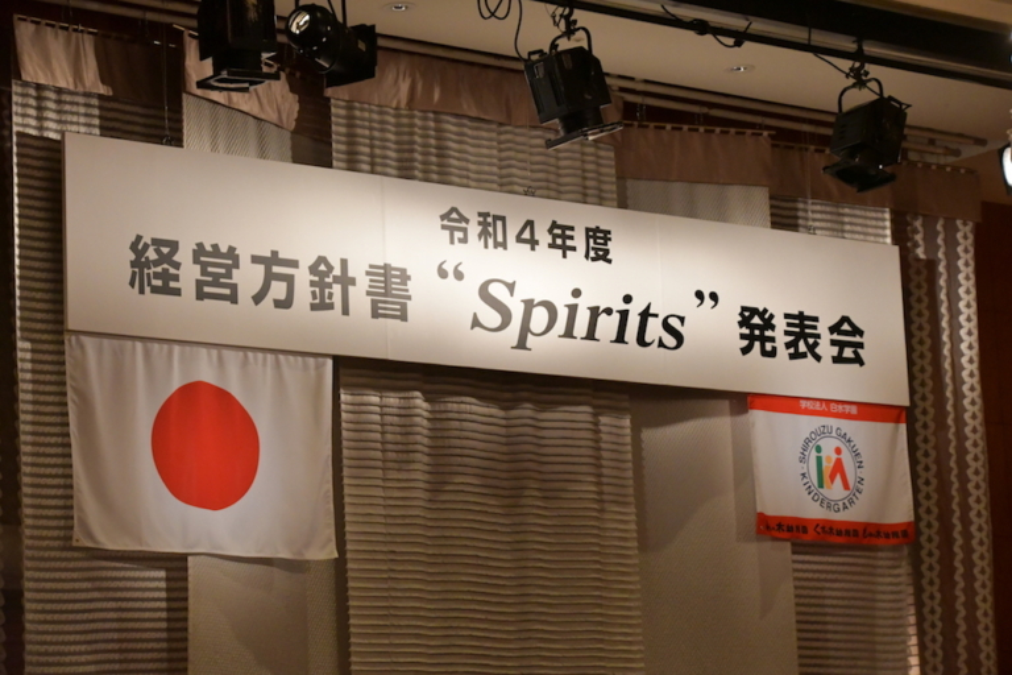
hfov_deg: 18.3
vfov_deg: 12.2
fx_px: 3148
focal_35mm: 112
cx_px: 506
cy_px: 338
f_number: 6.3
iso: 4000
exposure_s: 1/640
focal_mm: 75
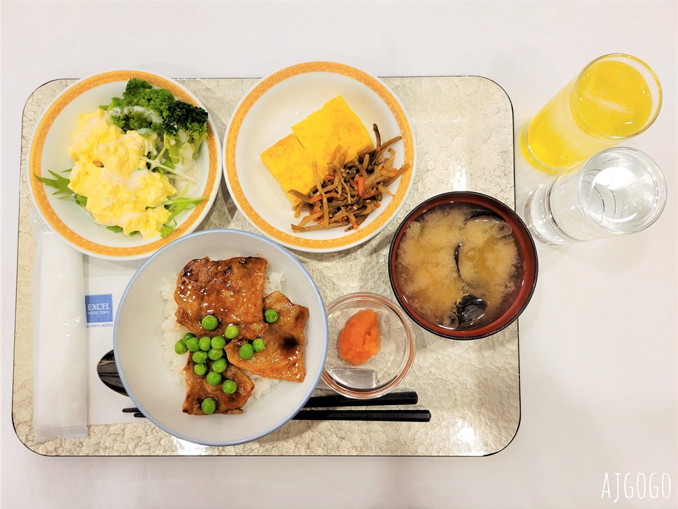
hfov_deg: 67.3
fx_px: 509
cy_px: 254
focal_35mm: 26
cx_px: 339
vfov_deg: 53.1
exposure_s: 1/100
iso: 125
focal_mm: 5.4
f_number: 1.8
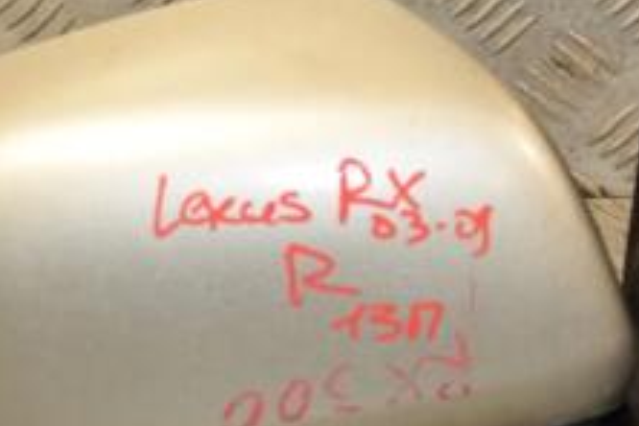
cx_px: 397
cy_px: 104
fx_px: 2875
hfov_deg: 12.7
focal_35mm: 162
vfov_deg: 8.5
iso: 800
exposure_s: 1/200
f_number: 5
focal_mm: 40
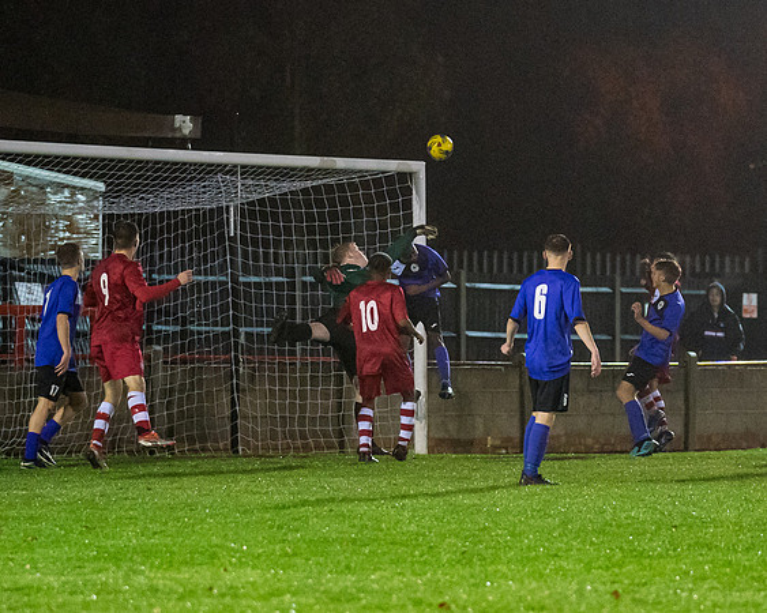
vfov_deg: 6.8
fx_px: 5182
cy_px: 315
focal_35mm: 228
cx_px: 411
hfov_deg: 8.5
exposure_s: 1/1000
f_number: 2.8
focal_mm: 117
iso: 6400
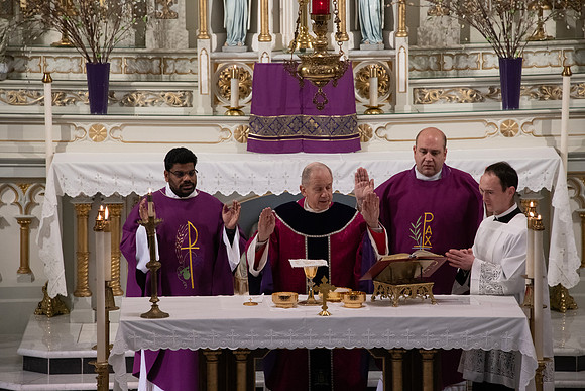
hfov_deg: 6.9
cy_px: 196
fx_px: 4876
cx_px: 292
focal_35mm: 300
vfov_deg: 4.6
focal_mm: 300
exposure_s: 1/100
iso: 4000
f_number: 9
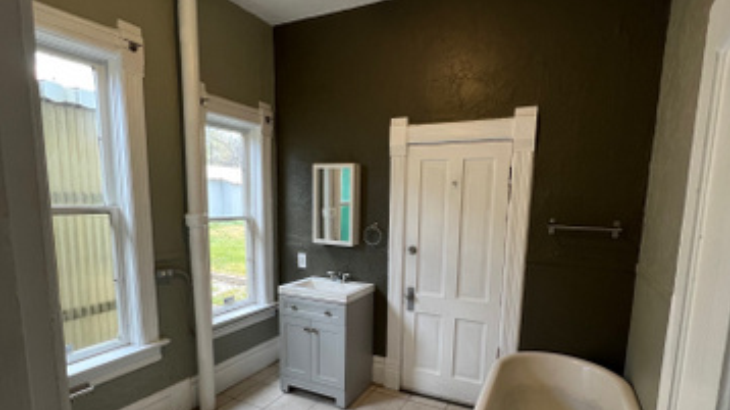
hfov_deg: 89.6
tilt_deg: -8.4
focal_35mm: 19
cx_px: 365
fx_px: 368
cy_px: 259
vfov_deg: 57.5
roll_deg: -1.0
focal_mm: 1.57
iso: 100
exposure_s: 1/120
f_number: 1.8
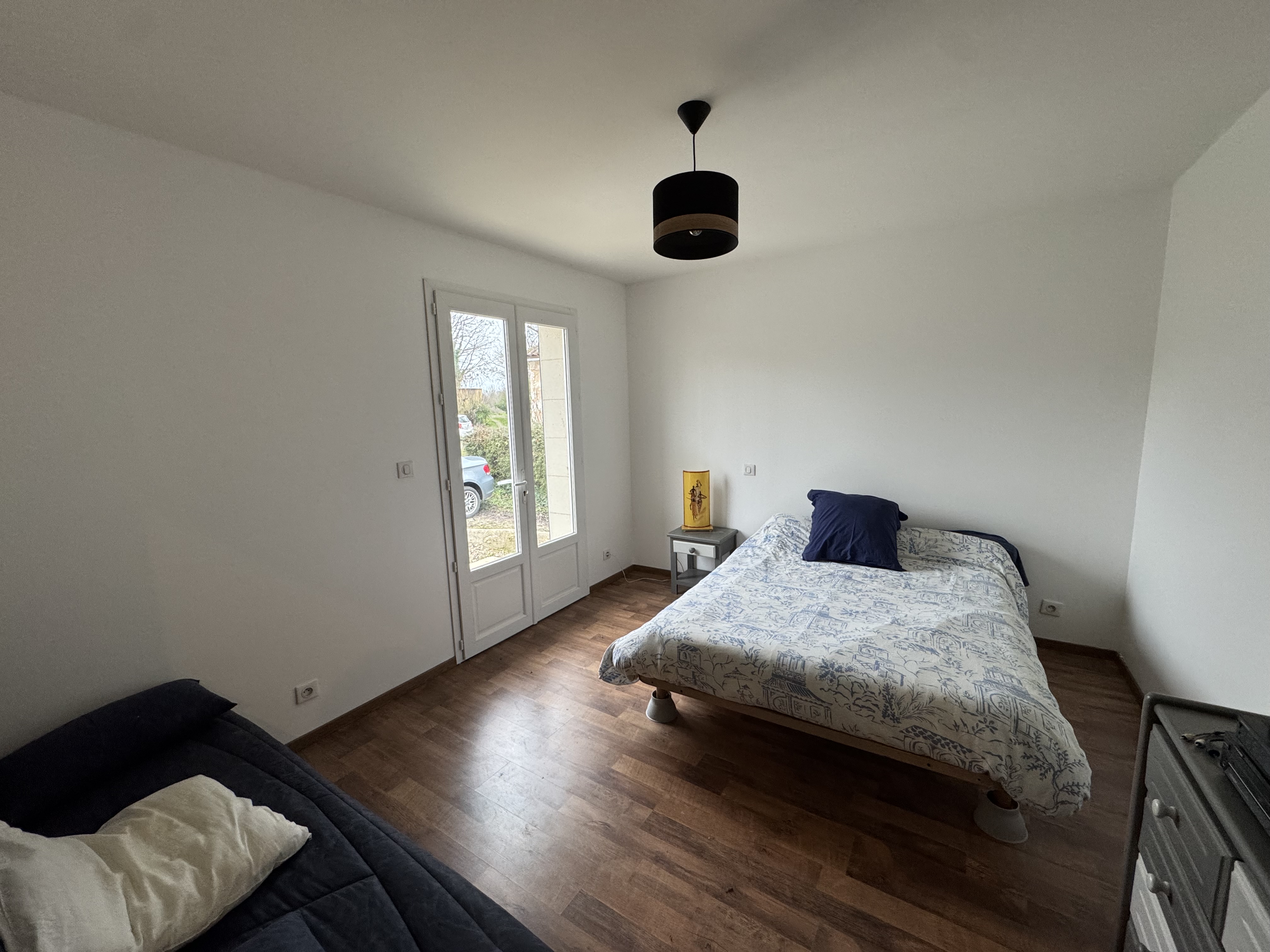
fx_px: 514
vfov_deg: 85.7
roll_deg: +1.8
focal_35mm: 14
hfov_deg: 102.1
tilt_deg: -8.7
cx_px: 635
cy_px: 476
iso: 250
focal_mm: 2.22
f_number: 2.2
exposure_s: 1/99
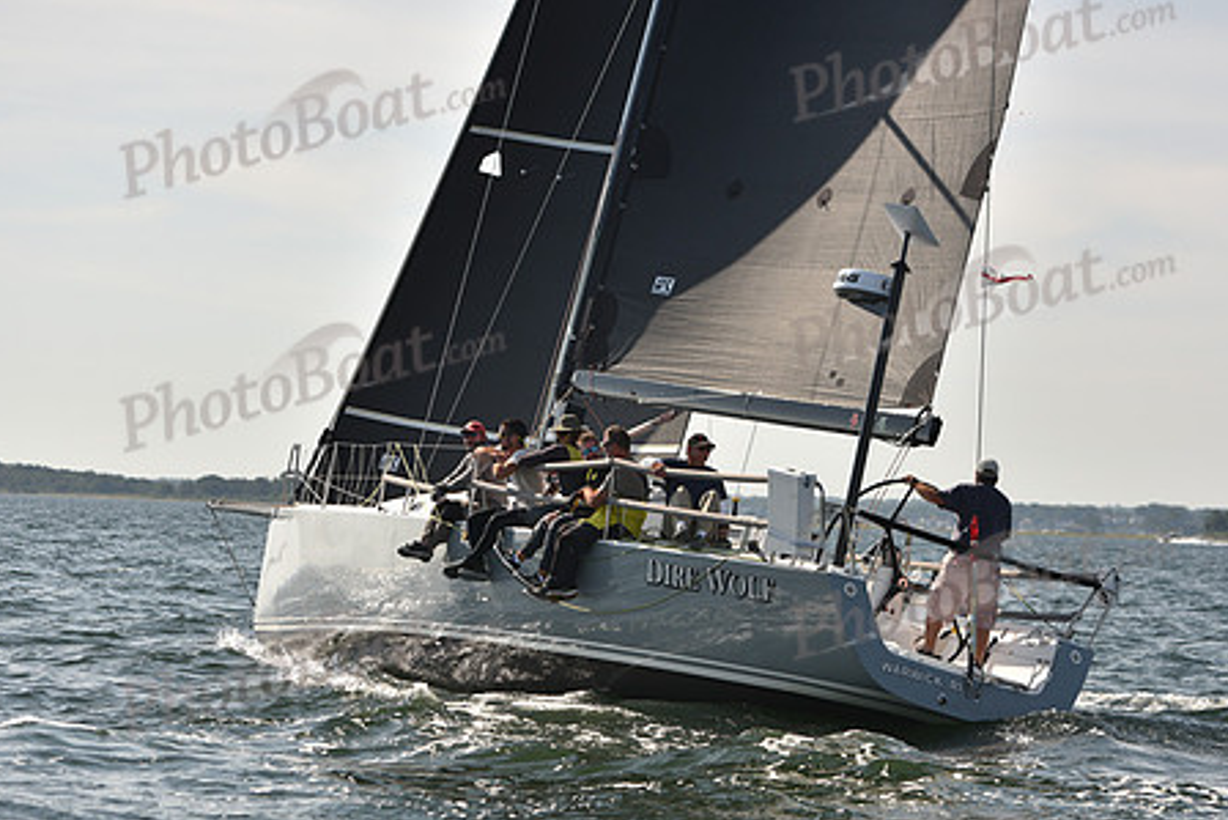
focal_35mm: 119
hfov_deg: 17.2
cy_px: 484
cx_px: 650
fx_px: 4060
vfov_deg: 11.5
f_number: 3.5
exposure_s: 1/1250
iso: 250
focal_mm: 92
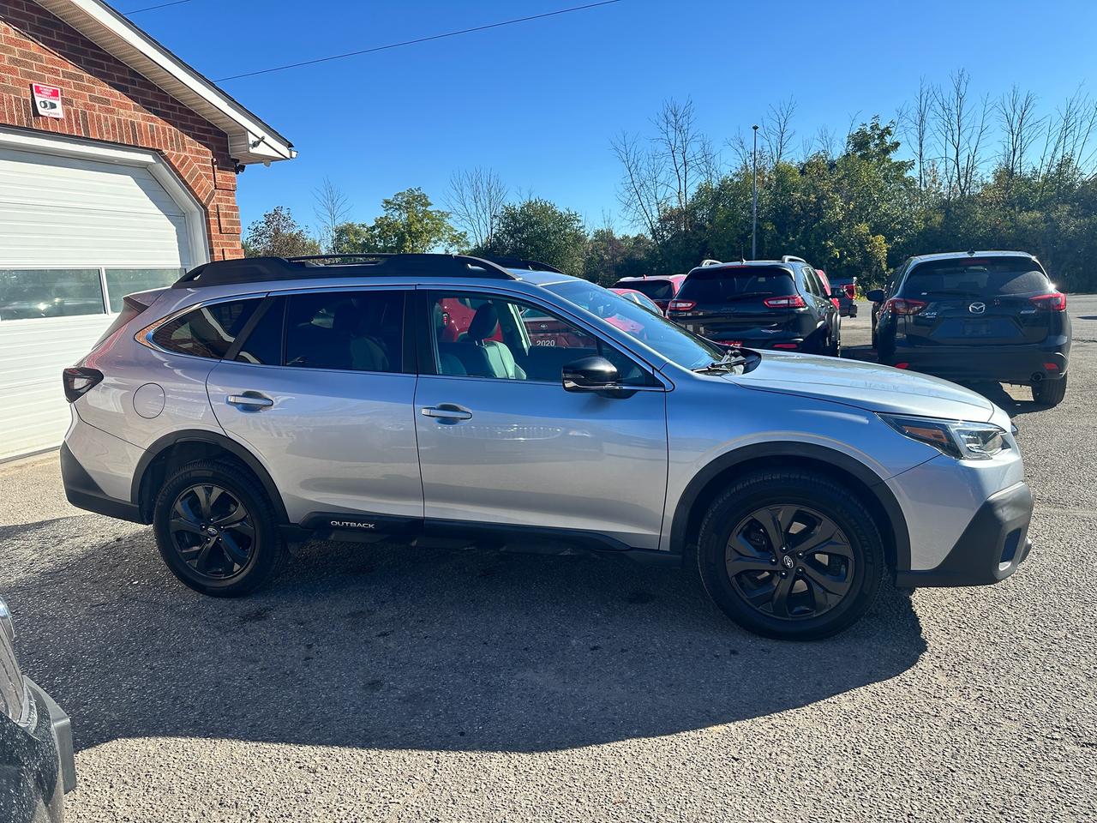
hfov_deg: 71.6
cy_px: 412
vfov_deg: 56.8
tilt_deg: -9.1
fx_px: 761
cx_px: 548
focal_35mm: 24
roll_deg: +3.6
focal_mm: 6.86
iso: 80
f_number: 1.78
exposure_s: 1/2353
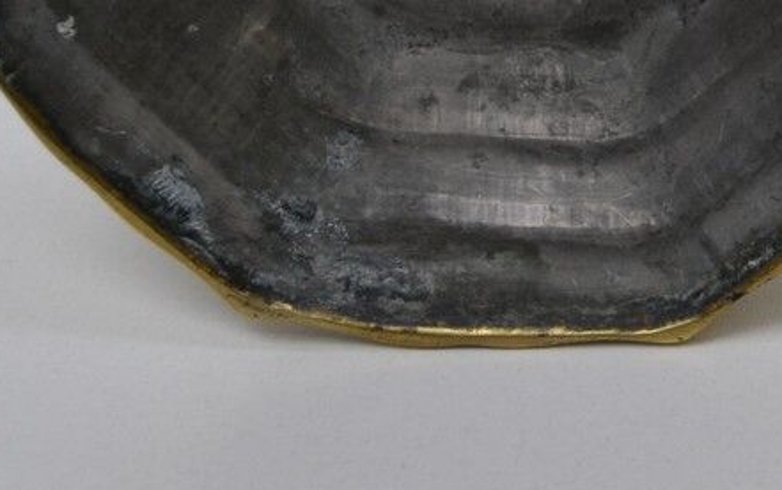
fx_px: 3774
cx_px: 1114
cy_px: -195
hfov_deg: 11.4
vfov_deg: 7.3
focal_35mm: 177
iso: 400
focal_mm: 32
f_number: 5
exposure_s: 1/100
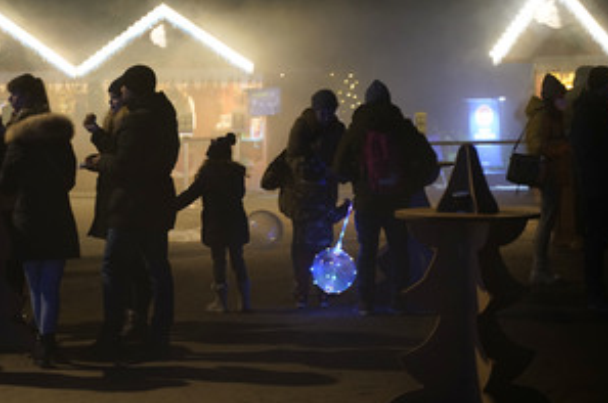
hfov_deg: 17.9
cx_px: 198
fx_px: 1922
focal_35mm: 114
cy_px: 141
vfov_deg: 12.0
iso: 1250
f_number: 2.8
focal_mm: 75
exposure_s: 1/40
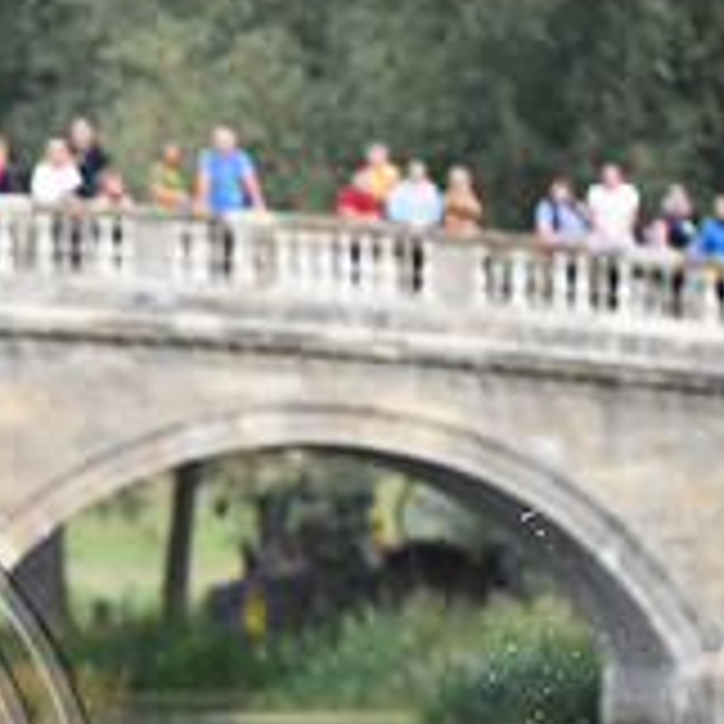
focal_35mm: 551
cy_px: 800
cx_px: -409
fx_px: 13038
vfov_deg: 3.2
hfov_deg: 3.2
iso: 2200
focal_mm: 180
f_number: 5.6
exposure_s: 1/1250
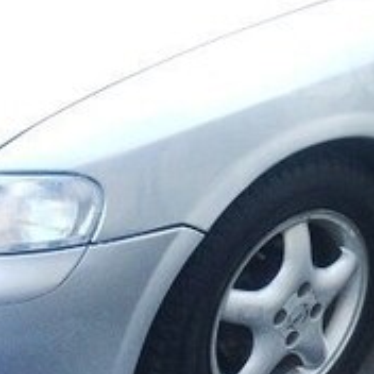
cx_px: 348
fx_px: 1173
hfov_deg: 17.8
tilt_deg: -20.1
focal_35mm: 96
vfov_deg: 17.9
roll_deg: -3.5
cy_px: 65
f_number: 2.2
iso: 32
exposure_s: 1/100
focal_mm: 4.15
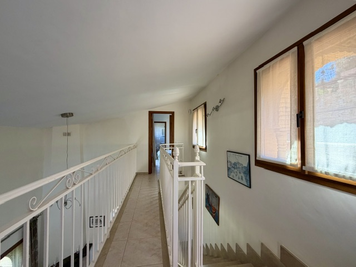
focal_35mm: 14
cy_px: 134
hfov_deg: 102.1
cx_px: 178
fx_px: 144
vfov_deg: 85.7
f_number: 2.2
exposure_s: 1/121
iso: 100
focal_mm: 2.22
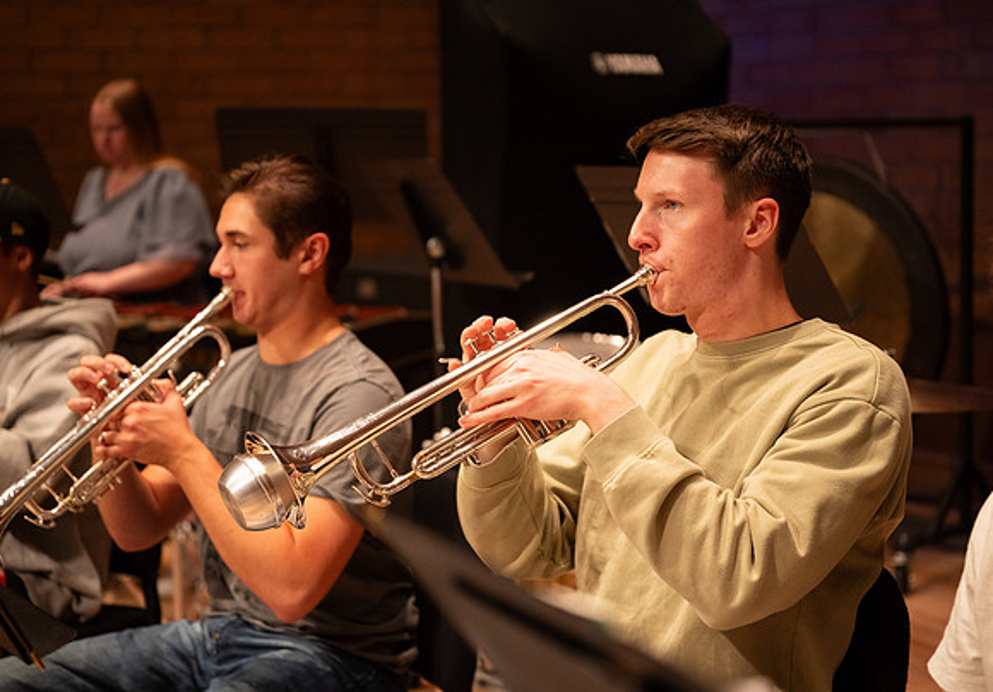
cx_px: 519
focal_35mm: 72
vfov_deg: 19.5
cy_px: 346
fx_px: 2017
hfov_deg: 27.6
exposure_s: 1/400
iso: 640
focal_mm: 70
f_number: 2.8
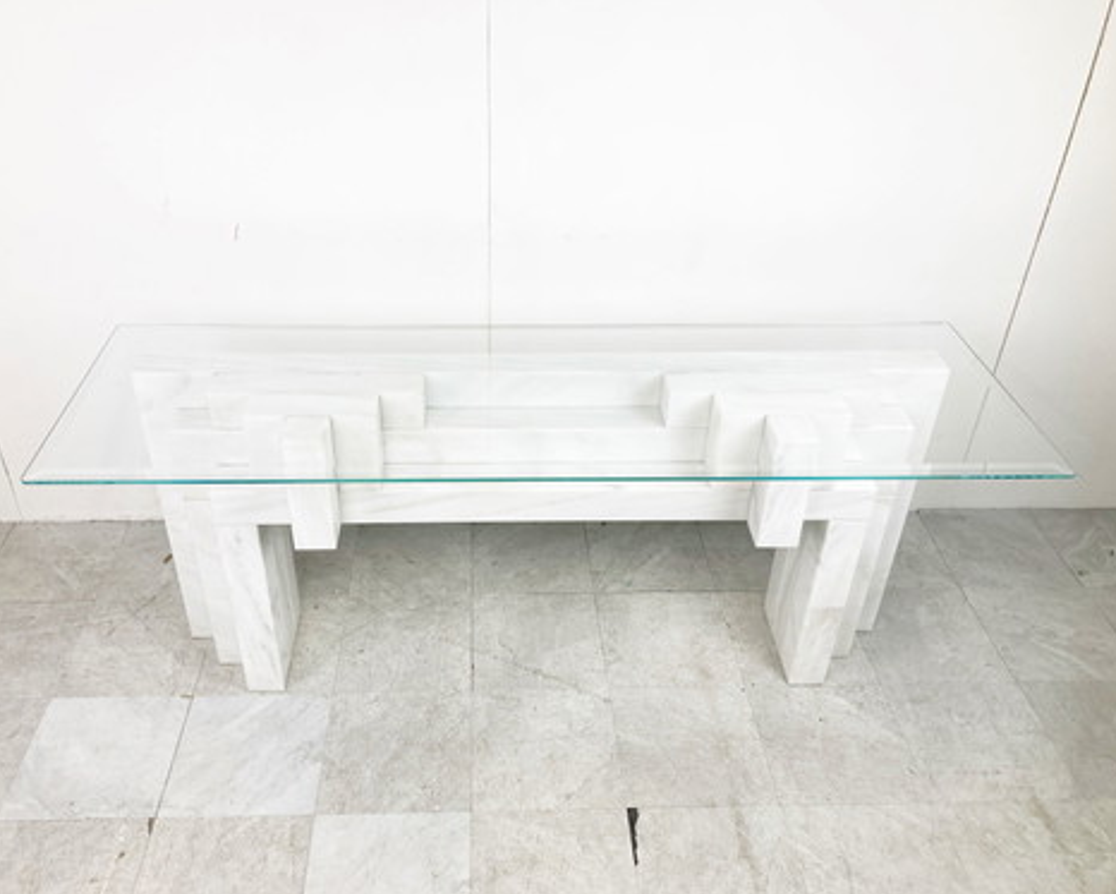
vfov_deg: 48.5
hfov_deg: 58.7
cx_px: 517
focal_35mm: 30
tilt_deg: -33.2
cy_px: 453
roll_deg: -0.1
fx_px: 991
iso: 25
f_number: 1.8
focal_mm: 3.99
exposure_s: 1/100
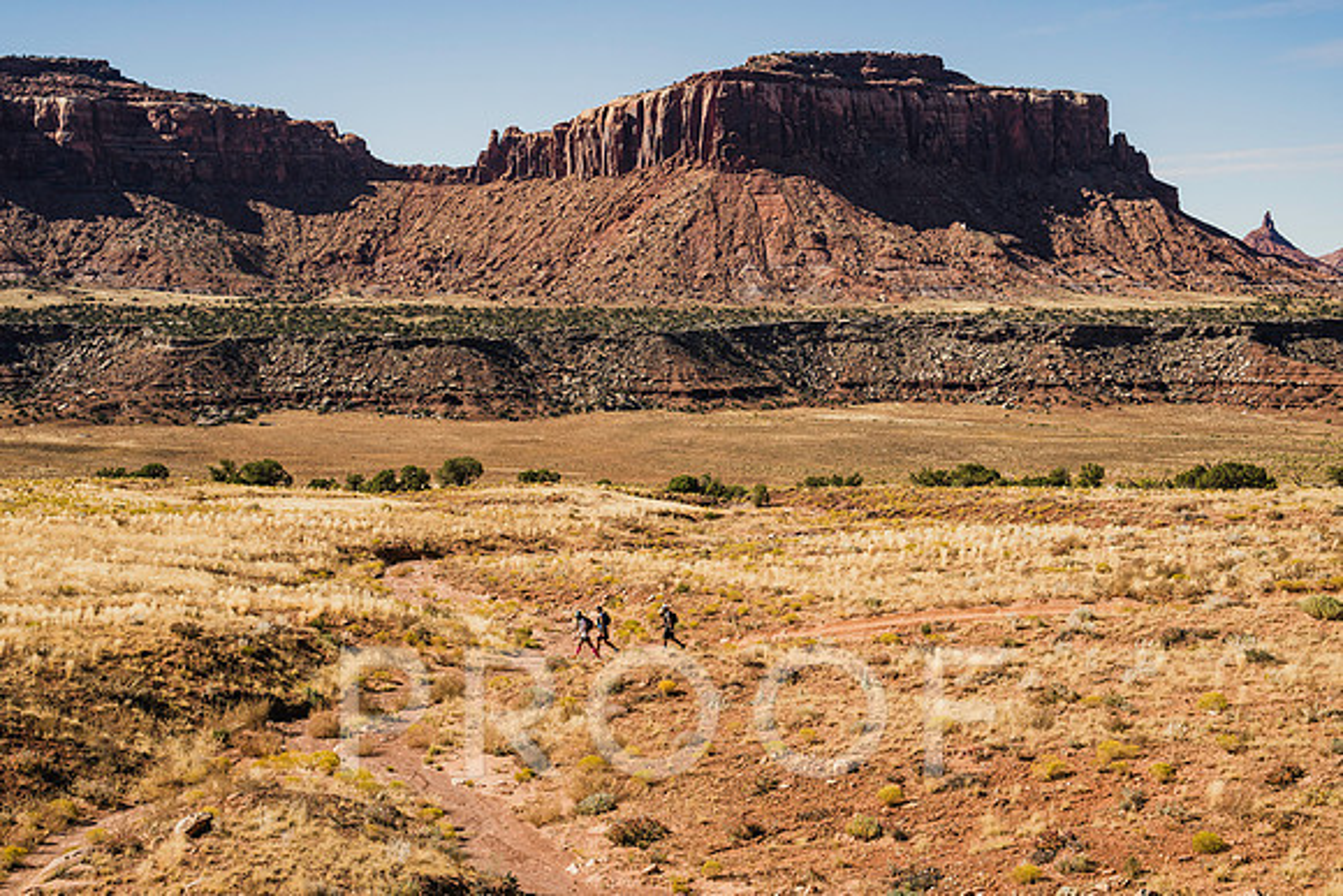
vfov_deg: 24.9
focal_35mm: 54
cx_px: 655
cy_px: 448
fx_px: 2025
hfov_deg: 36.7
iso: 160
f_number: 7.1
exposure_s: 1/640
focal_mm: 52
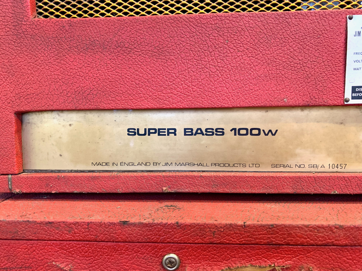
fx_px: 272
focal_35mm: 26
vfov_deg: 53.1
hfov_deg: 67.3
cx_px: 181
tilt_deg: -4.9
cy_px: 136
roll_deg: +1.8
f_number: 1.8
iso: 400
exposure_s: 1/33
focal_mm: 4.25
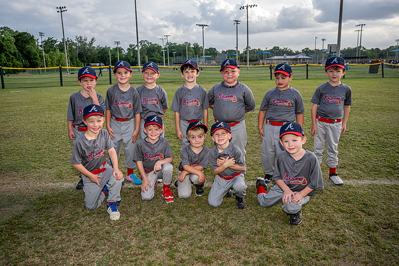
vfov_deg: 45.0
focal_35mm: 29
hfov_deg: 63.6
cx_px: 200
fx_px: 321
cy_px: 133
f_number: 5
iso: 100
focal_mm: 29
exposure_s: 1/200
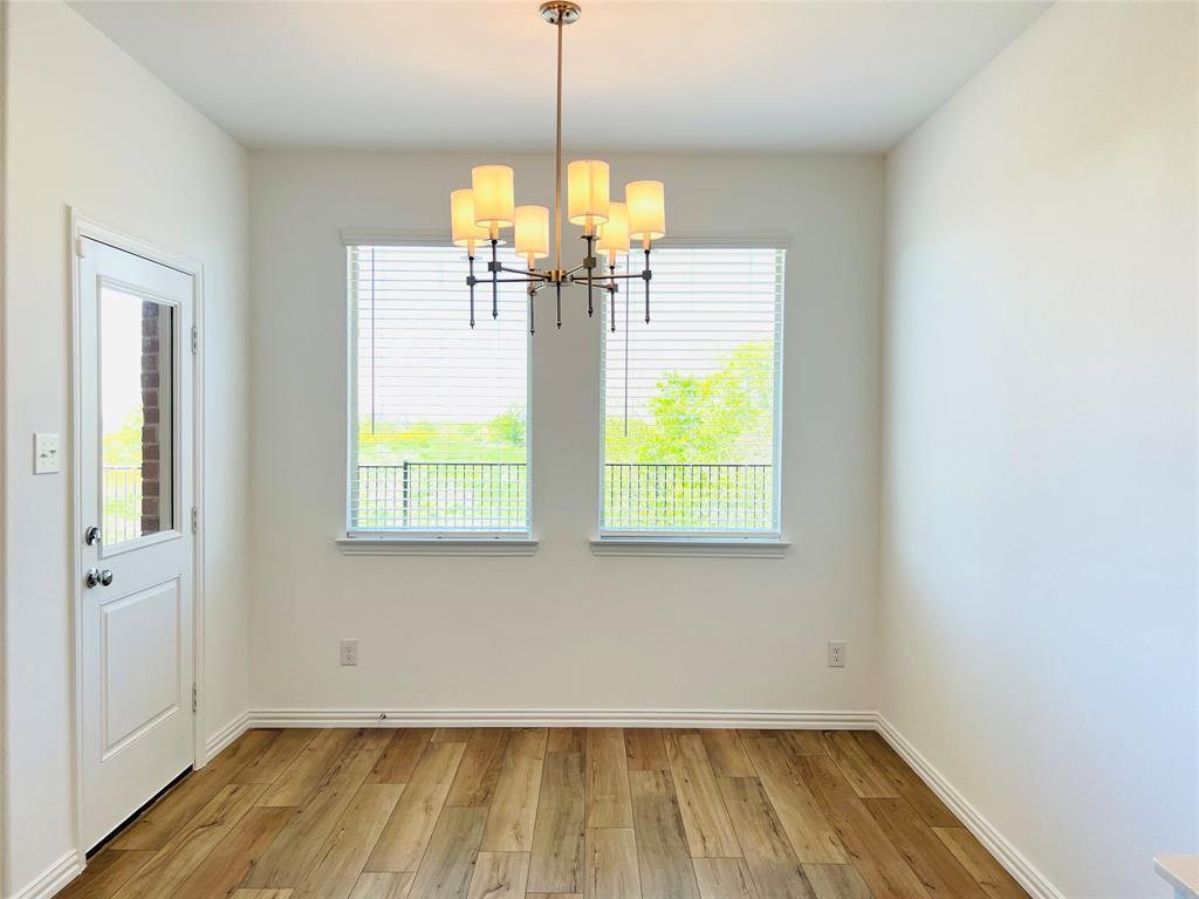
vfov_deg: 53.1
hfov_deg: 67.3
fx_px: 901
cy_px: 450
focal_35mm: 26
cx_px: 600
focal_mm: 5.7
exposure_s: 1/194
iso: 50
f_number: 1.5
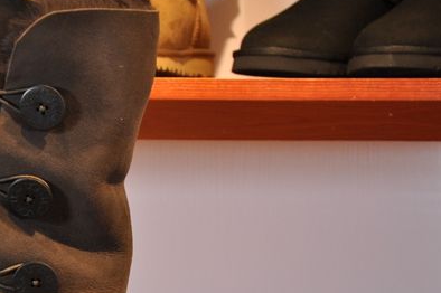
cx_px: 78
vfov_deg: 7.7
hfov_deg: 11.6
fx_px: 2166
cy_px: 226
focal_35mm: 177
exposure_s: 1/80
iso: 640
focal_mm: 62
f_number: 6.3
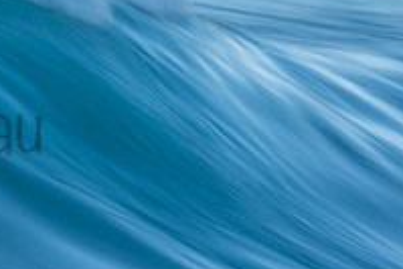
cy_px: 106
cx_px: -172
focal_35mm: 2183
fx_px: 24454
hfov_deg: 0.9
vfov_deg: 0.6
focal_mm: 500
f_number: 20
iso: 100
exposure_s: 1/20
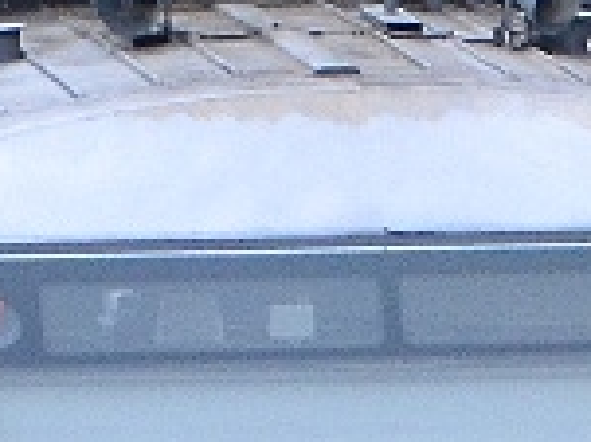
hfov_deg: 2.8
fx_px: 12146
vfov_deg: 2.1
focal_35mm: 712
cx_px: 114
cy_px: 334
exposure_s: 1/400
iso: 800
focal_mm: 62
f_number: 11
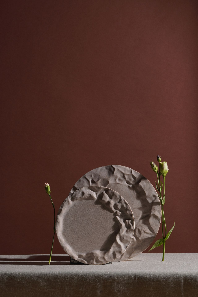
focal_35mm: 128
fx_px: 1052
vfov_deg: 16.1
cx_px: 99
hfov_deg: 10.8
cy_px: 148
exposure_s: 1/3
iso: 100
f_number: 13
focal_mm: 85
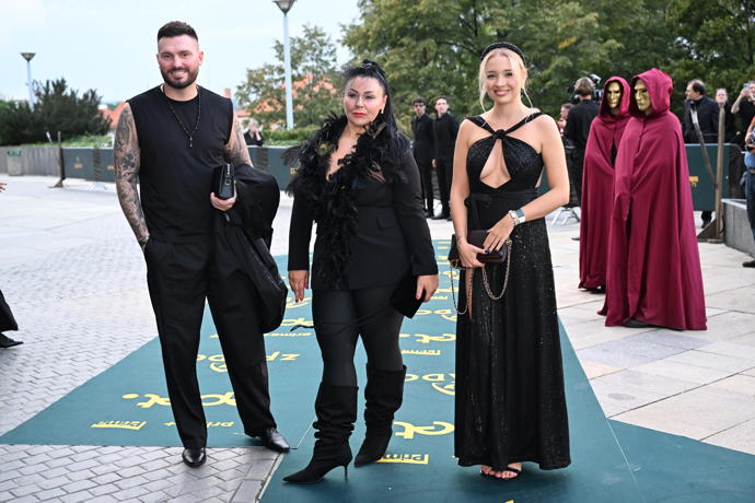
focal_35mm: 46
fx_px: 965
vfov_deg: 29.2
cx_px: 378
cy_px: 252
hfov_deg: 42.7
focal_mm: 46
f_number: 4.5
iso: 2000
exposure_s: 1/500
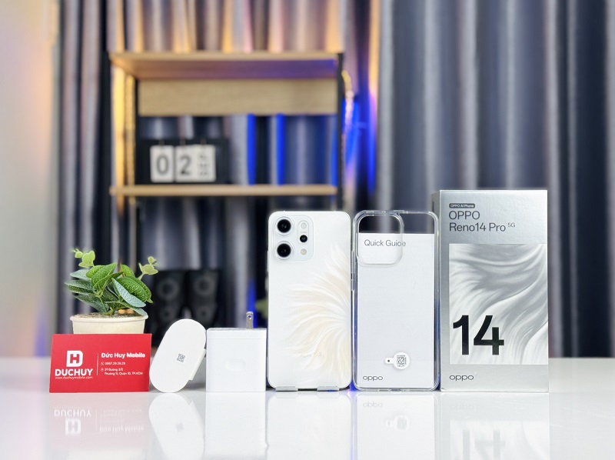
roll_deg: -0.4
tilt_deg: +1.5
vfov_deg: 30.2
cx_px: 308
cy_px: 230
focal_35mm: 48
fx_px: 852
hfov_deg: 39.7
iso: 50
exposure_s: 1/100
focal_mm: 6.76
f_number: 1.78
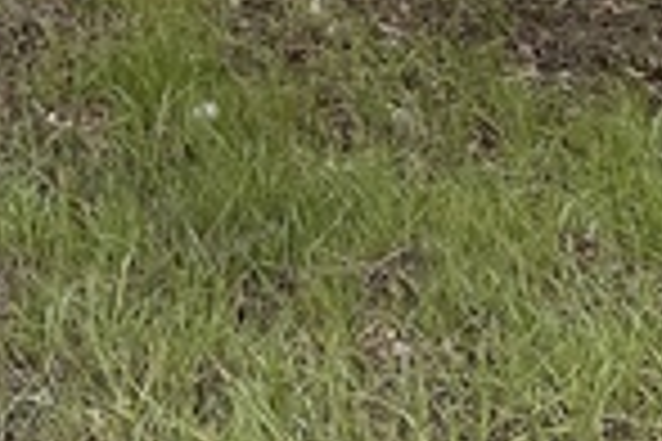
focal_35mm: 109
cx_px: 72
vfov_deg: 10.9
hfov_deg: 18.5
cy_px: -562
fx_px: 2004
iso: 80
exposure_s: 1/1453
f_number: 1.78
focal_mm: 6.86
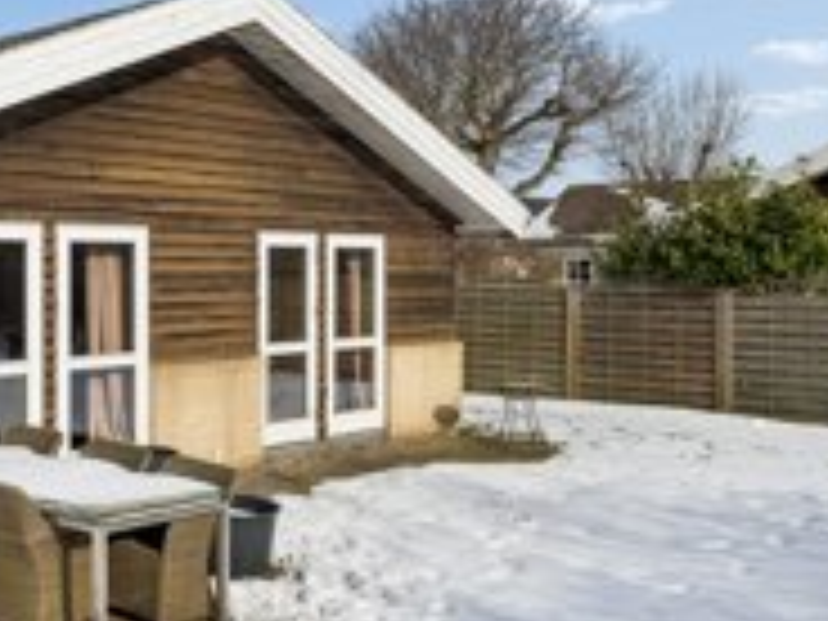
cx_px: -9
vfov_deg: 31.5
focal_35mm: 46
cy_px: 295
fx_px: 1100
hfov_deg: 36.8
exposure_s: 1/640
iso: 125
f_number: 9
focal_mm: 22
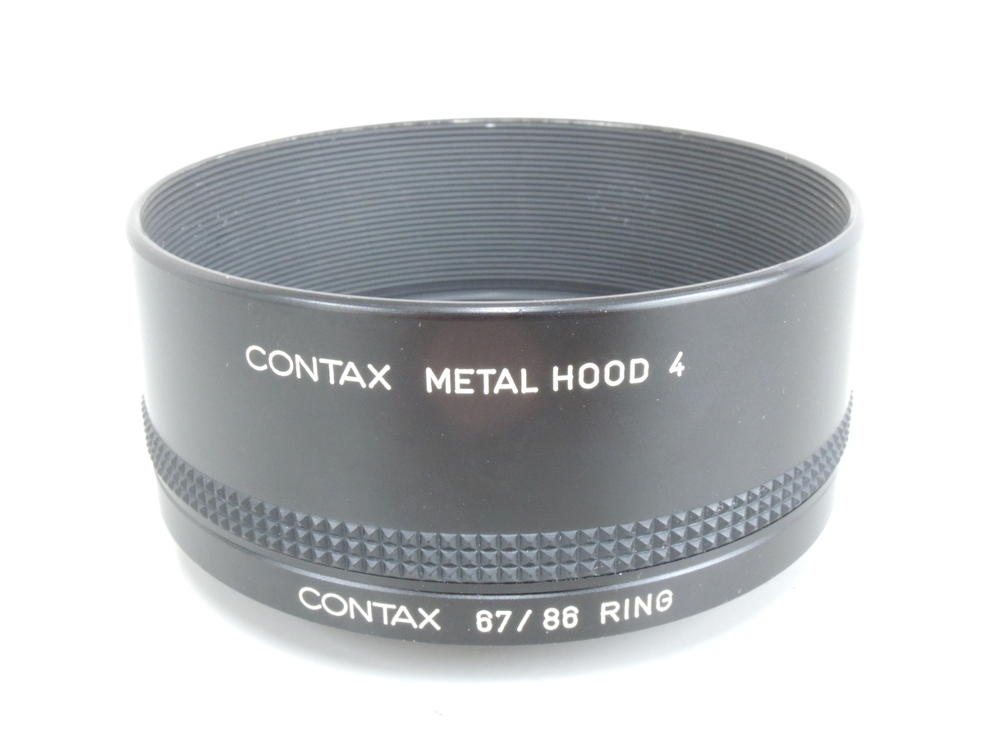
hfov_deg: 42.1
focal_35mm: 45
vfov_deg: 32.2
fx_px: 1280
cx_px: 492
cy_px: 370
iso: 800
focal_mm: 8.1
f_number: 8
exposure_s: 1/6
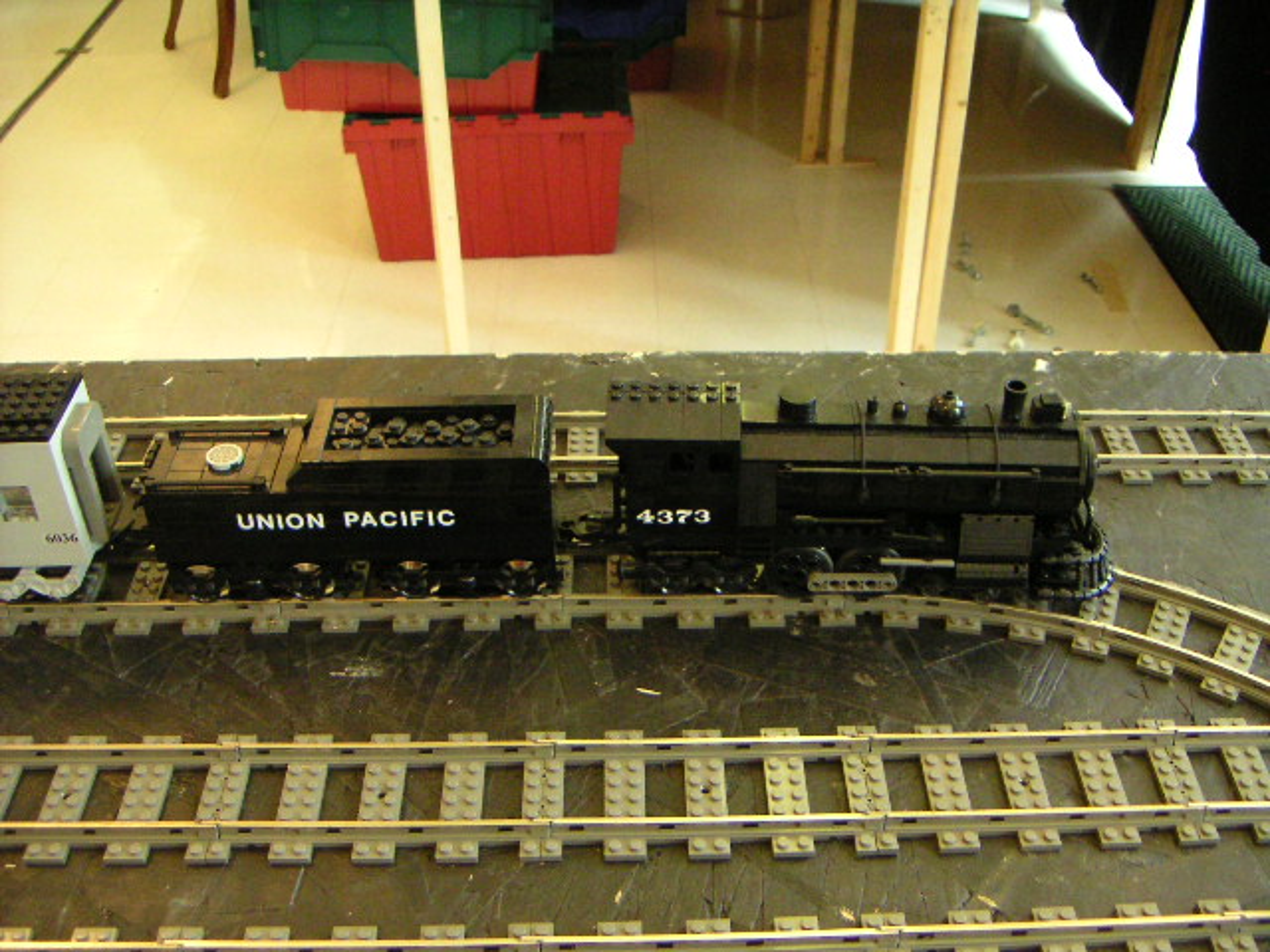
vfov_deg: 38.7
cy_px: 476
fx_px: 1357
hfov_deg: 50.1
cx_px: 635
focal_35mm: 37
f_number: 2.8
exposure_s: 1/45
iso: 400
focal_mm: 4.8
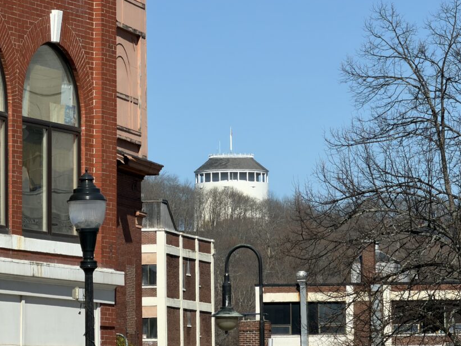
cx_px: 247
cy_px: 147
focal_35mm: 250
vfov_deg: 5.9
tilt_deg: +4.0
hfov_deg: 7.9
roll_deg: +0.7
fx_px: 3329
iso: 16
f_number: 2.8
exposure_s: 1/838
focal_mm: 16.89
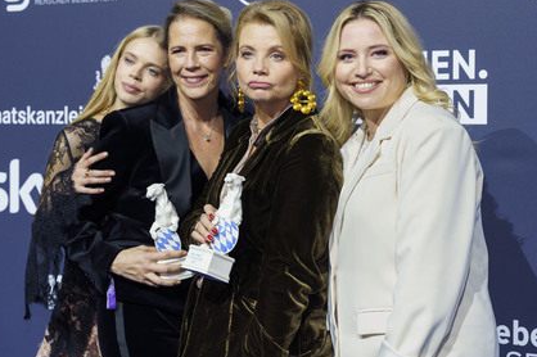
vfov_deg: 20.0
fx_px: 1014
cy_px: 168
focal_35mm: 68
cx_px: 272
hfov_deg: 29.7
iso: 1000
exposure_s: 1/200
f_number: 4
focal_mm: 63
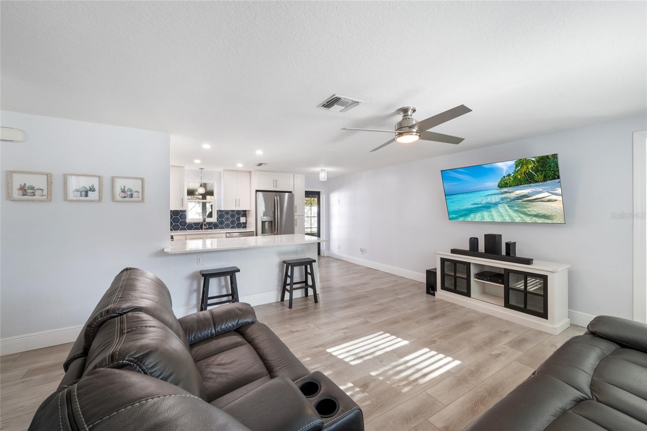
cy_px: 216
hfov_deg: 104.2
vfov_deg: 81.2
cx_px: 324
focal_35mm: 14
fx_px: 252
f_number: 9
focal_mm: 14
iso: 250
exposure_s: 1/1.25
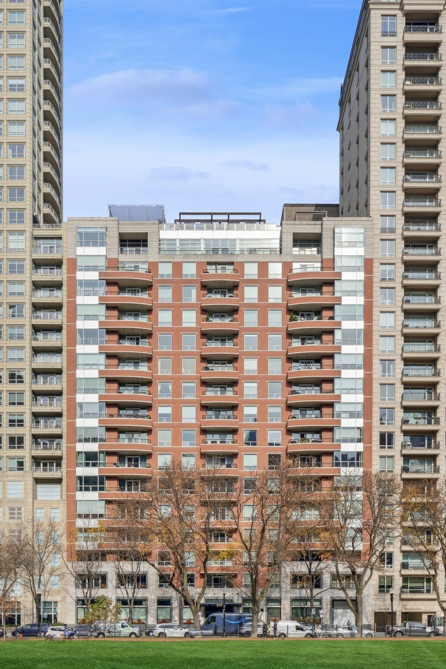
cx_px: 223
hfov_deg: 36.9
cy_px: 334
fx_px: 669
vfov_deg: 53.1
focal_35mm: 36
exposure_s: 1/400
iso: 200
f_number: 8
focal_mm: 24
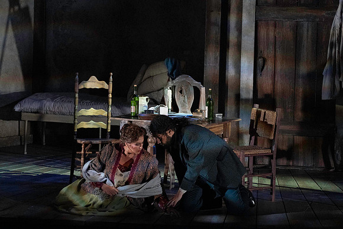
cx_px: 172
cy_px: 114
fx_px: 3812
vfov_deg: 3.4
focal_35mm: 400
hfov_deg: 5.2
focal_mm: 400
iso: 16000
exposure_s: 1/320
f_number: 7.1
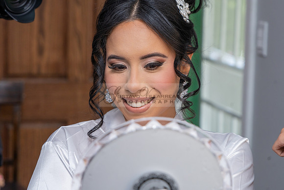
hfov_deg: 20.2
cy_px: 95
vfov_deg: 13.6
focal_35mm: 101
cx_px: 142
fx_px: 797
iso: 400
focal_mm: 101
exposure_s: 1/160
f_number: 5.6
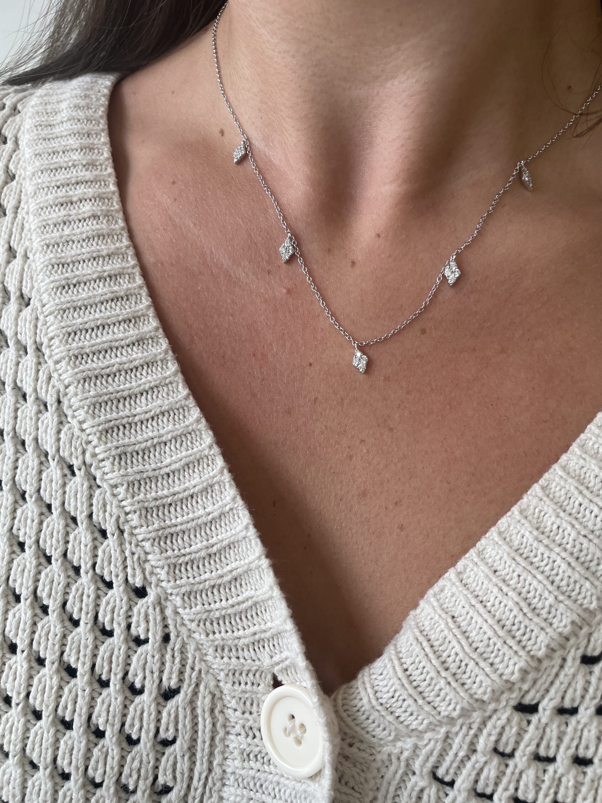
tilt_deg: -36.0
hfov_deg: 53.1
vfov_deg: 67.3
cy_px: 402
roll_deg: -1.6
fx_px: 603
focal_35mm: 26
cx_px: 301
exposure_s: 1/158
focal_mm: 4.2
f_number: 1.6
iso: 32
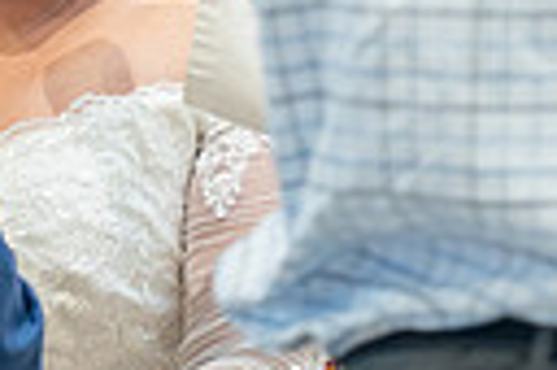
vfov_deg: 1.8
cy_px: -196
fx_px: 11867
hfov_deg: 2.7
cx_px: -70
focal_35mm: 768
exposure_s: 1/200
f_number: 2.8
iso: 1600
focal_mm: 170
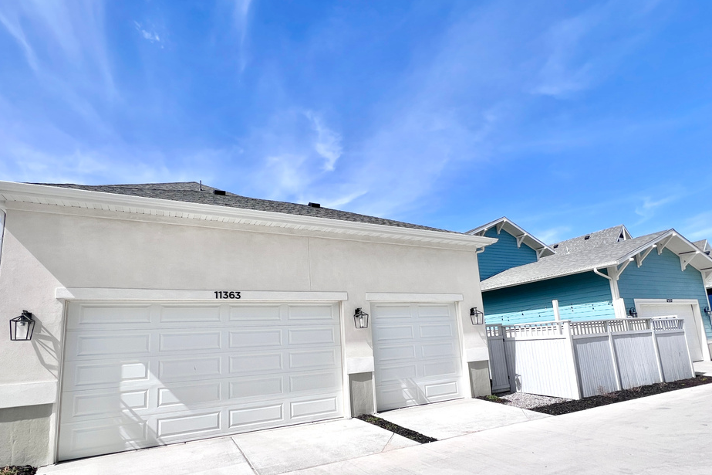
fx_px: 297
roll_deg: -0.8
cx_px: 353
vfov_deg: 76.5
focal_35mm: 15
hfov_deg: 100.4
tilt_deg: +9.6
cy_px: 282
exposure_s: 1/2421
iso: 32
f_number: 1.8
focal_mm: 1.57
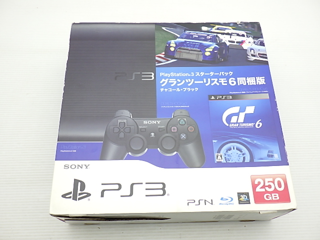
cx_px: 160
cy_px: 120
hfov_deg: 54.0
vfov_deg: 41.8
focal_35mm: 34
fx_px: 314
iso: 200
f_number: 3.8
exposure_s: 1/160
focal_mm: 6.1
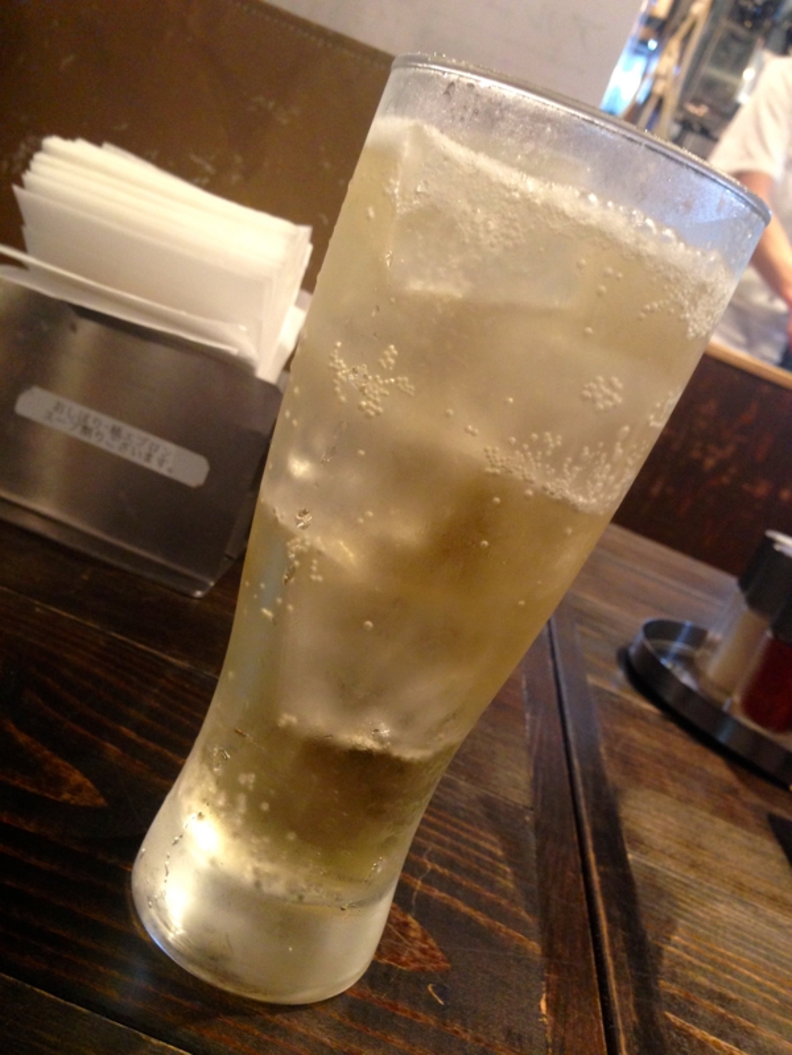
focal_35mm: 33
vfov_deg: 55.4
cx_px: 396
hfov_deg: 42.9
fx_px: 1007
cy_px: 528
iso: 200
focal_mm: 4.12
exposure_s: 1/20
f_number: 2.4
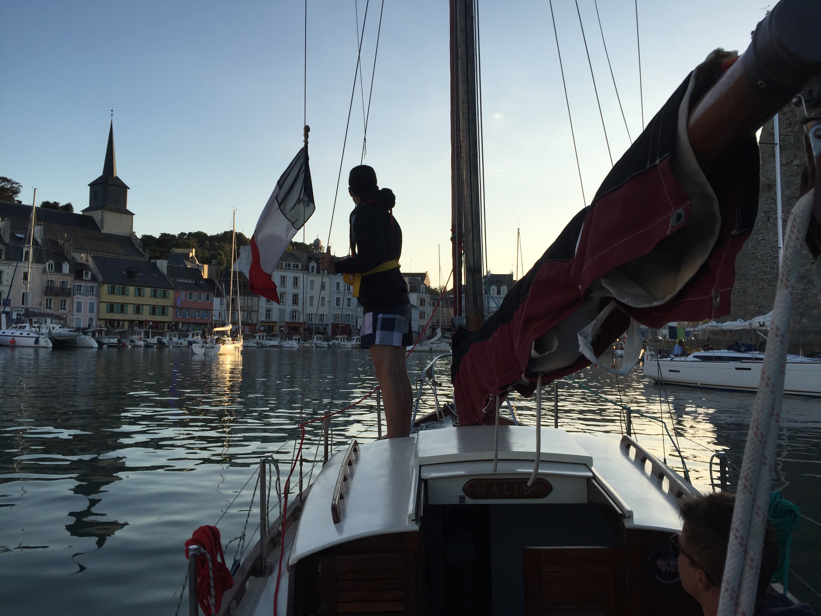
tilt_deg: +3.4
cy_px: 308
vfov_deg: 48.2
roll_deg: -1.6
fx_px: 688
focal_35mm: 29
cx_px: 410
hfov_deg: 61.7
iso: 32
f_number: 2.2
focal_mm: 4.15
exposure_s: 1/1130
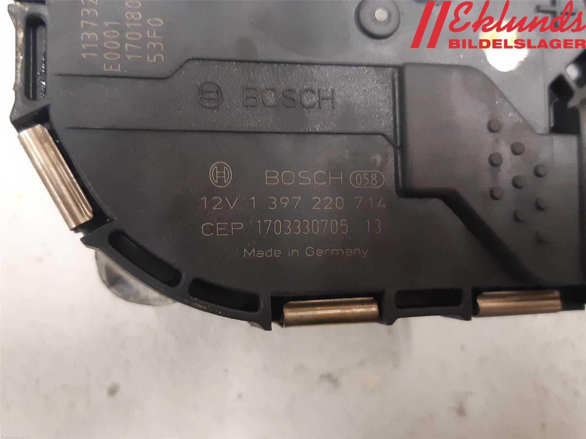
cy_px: 220
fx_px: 440
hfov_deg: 67.3
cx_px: 293
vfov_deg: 53.1
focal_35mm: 26
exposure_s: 1/25
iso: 320
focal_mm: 3.93
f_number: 1.7
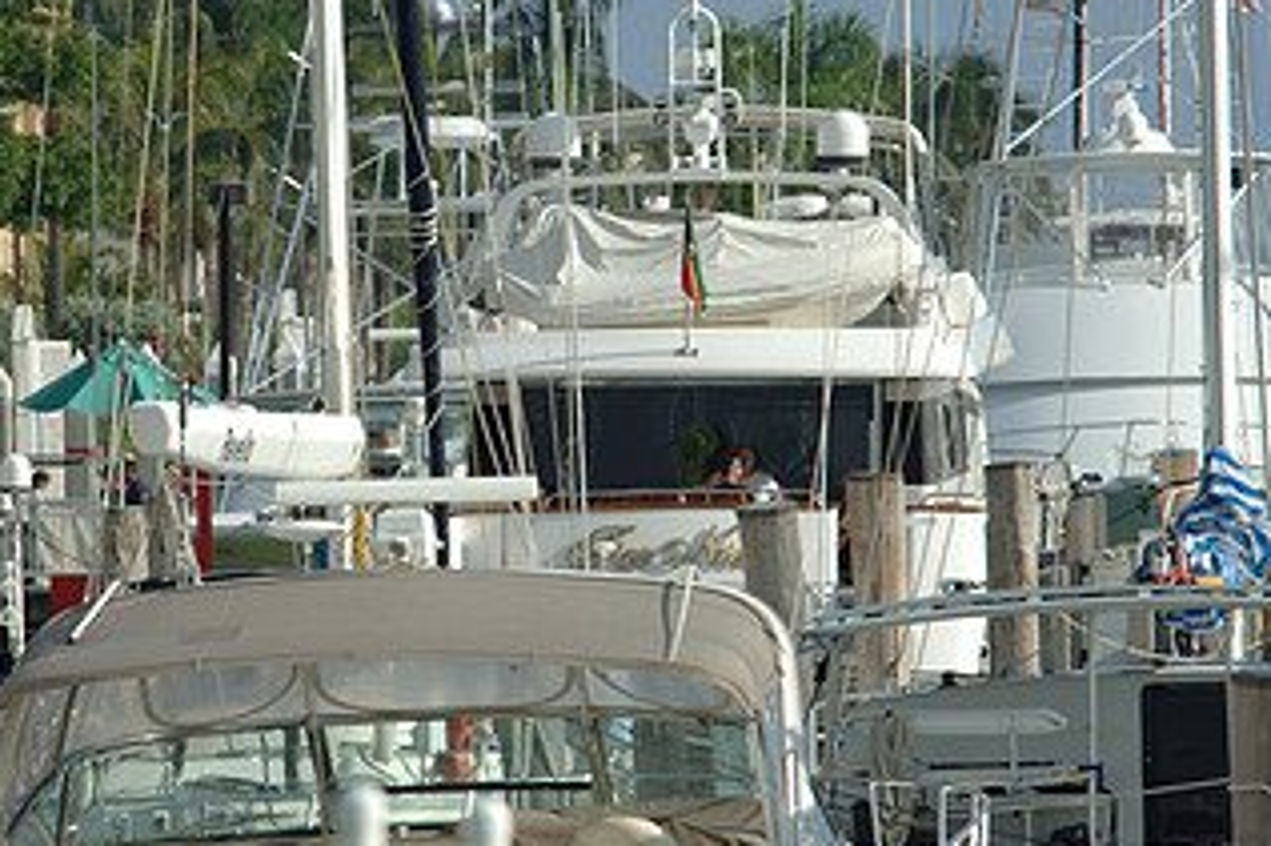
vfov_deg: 1.5
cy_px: 323
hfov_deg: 2.3
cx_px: 453
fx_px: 31934
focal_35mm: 905
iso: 100
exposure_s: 1/250
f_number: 8
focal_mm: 330
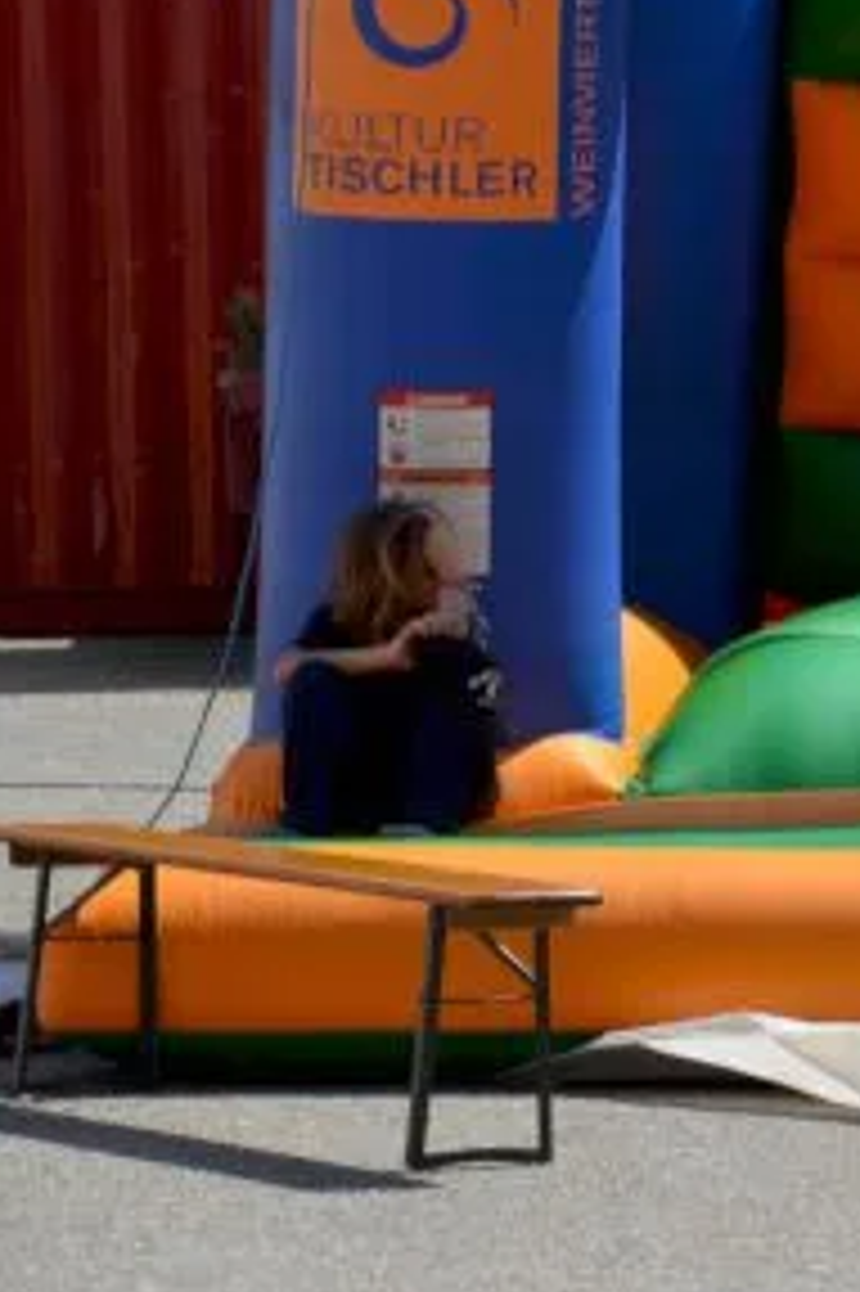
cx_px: 1454
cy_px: 509
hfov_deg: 4.5
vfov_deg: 6.8
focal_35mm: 305
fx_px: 10942
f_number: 8
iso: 100
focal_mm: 90
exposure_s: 1/250
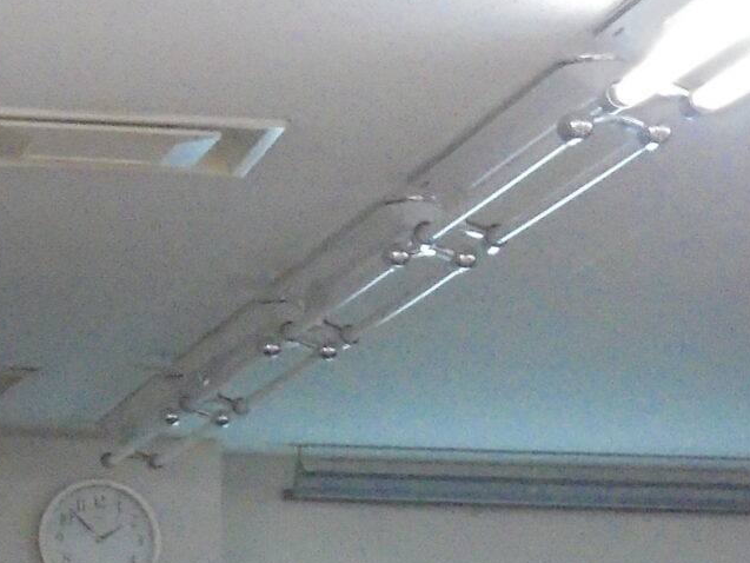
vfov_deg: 6.4
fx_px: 4876
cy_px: 1087
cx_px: 1245
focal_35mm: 225
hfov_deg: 8.5
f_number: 5.2
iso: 800
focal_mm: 10.1
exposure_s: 1/30
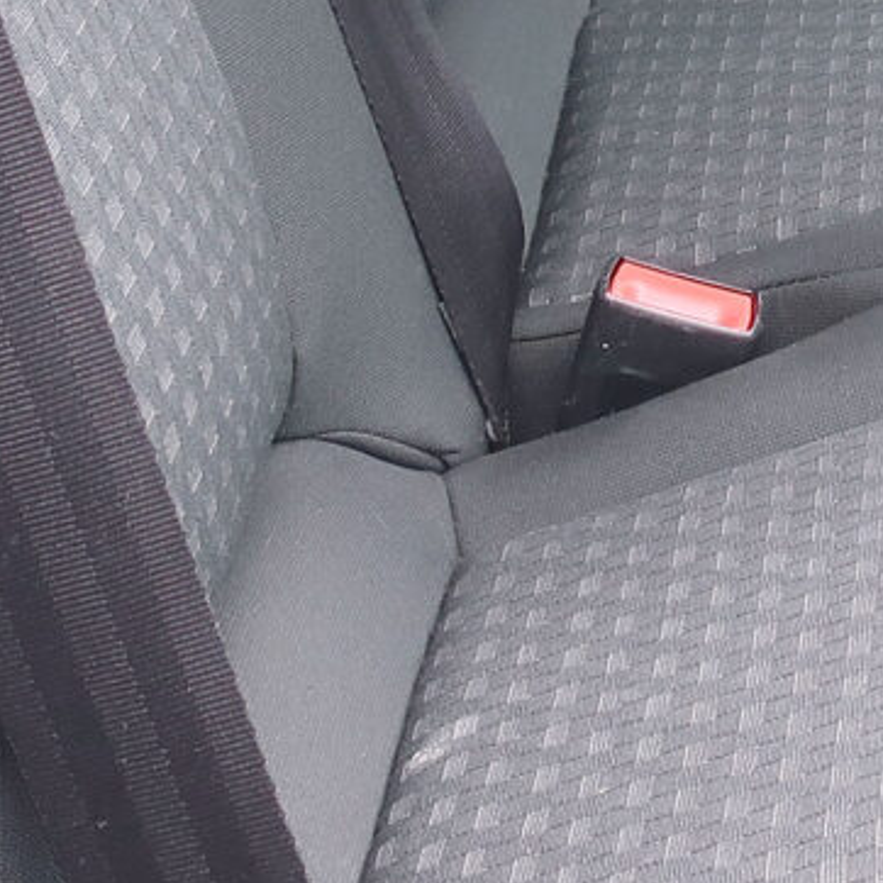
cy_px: -610
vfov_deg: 13.3
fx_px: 3463
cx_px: 1498
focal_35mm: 120
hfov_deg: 13.3
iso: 80
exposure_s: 1/3200
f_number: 1.8
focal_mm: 6.86
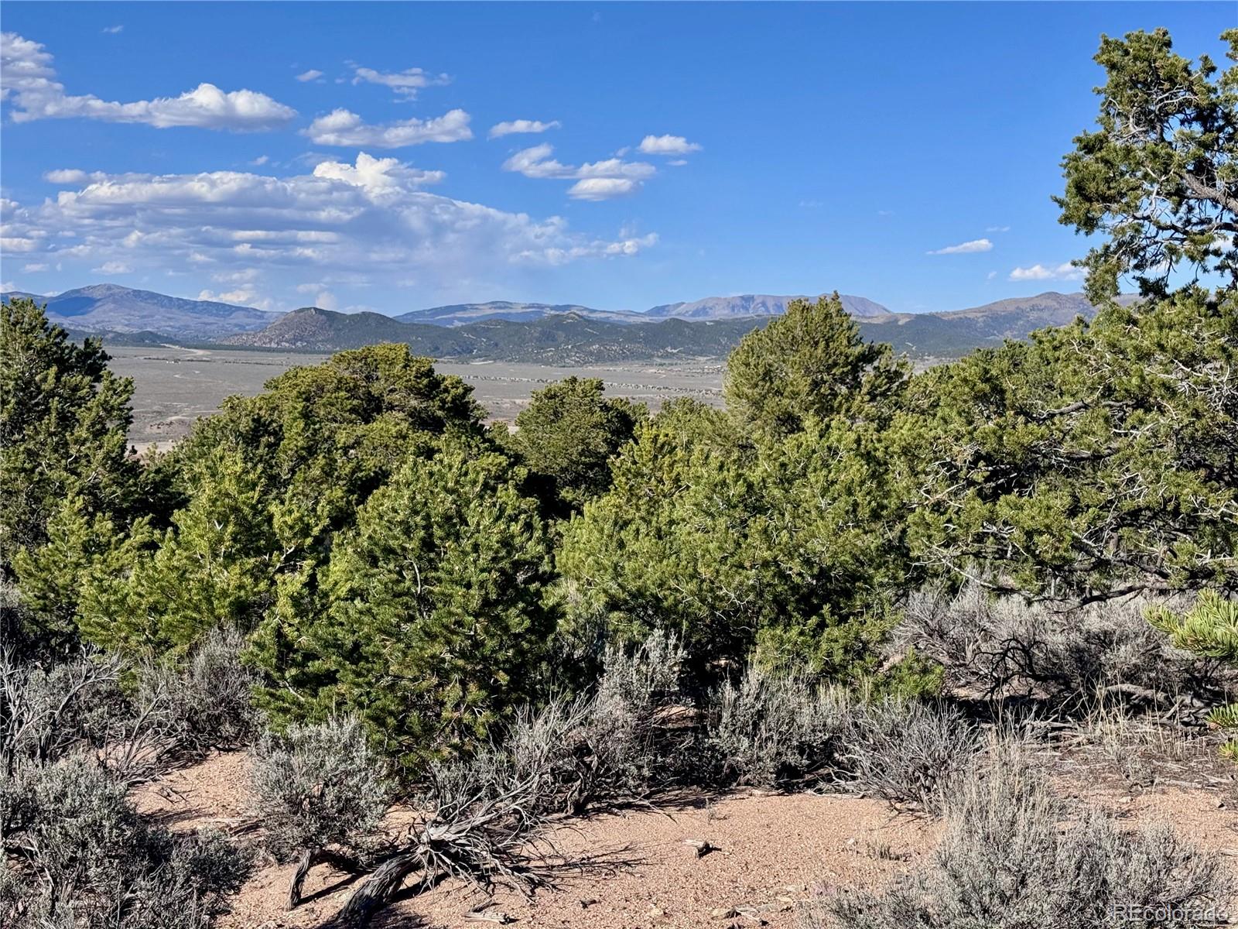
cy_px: 464
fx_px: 1717
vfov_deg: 30.3
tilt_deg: -4.9
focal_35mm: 48
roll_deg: -1.3
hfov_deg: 39.7
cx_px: 619
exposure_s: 1/4975
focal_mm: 6.76
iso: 64
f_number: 1.78
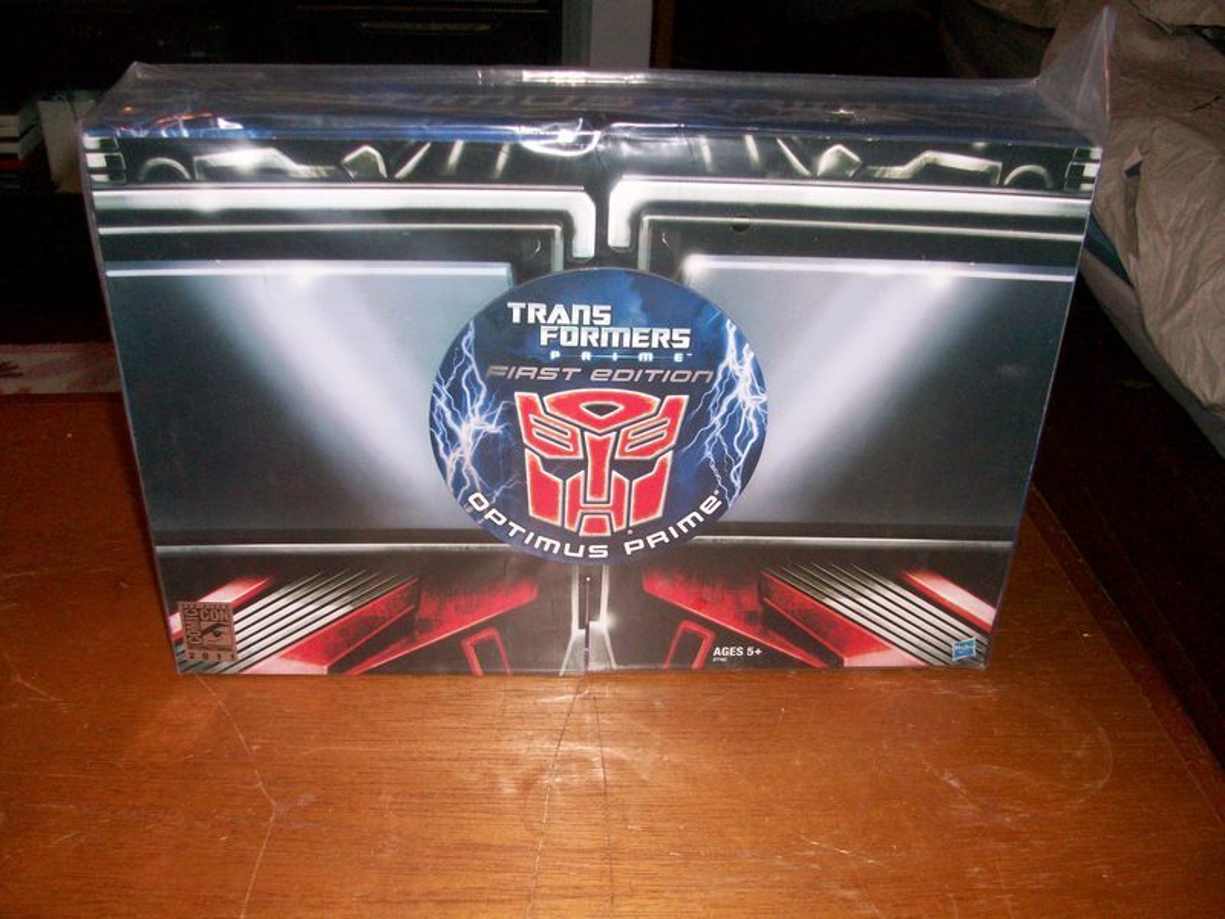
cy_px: 460
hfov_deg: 54.0
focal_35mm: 34
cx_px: 612
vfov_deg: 41.8
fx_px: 1203
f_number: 2.8
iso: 160
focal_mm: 5.7
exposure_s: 1/60
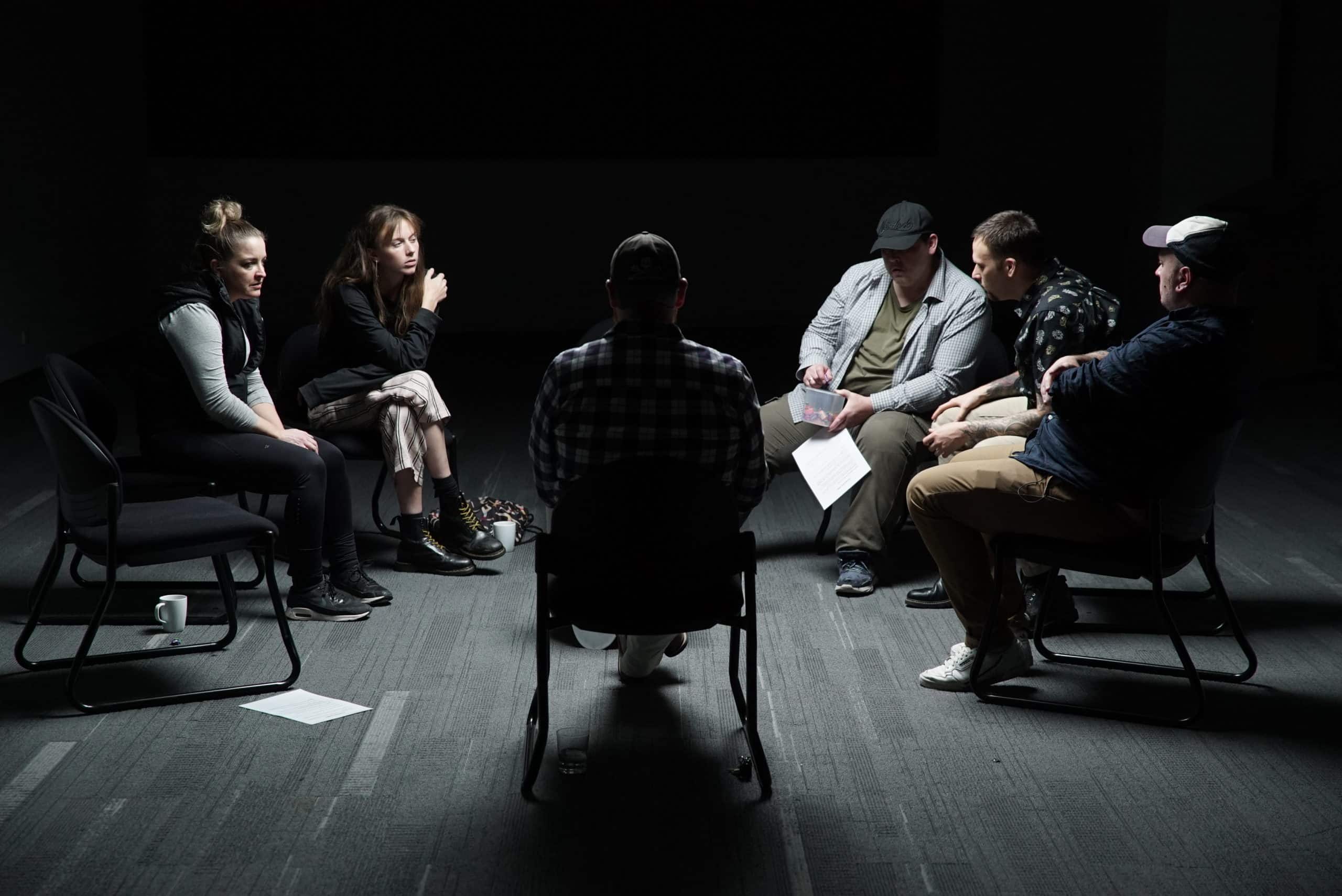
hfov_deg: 30.9
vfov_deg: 20.9
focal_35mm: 65
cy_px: 448
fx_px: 2424
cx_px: 671
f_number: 4
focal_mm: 65
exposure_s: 1/60
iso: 1600
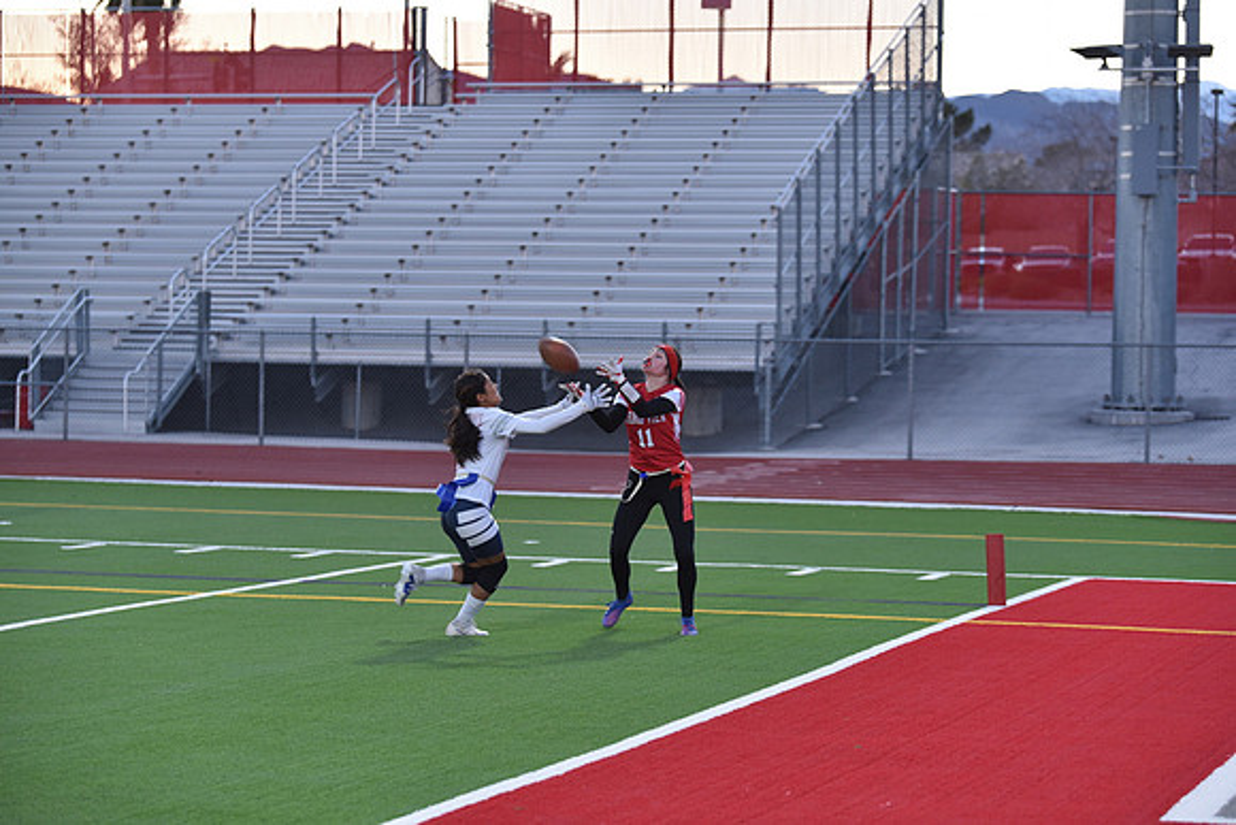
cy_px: 412
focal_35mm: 100
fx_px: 3434
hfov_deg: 20.4
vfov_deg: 13.7
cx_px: 618
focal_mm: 100
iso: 800
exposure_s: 1/500
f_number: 2.8
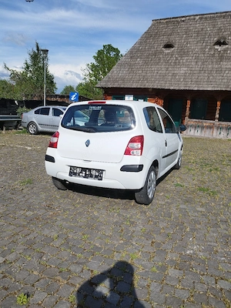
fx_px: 214
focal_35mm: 24
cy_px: 154
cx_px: 116
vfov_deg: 71.6
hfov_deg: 56.8
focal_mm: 5.89
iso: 50
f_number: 1.89
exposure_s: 1/1429
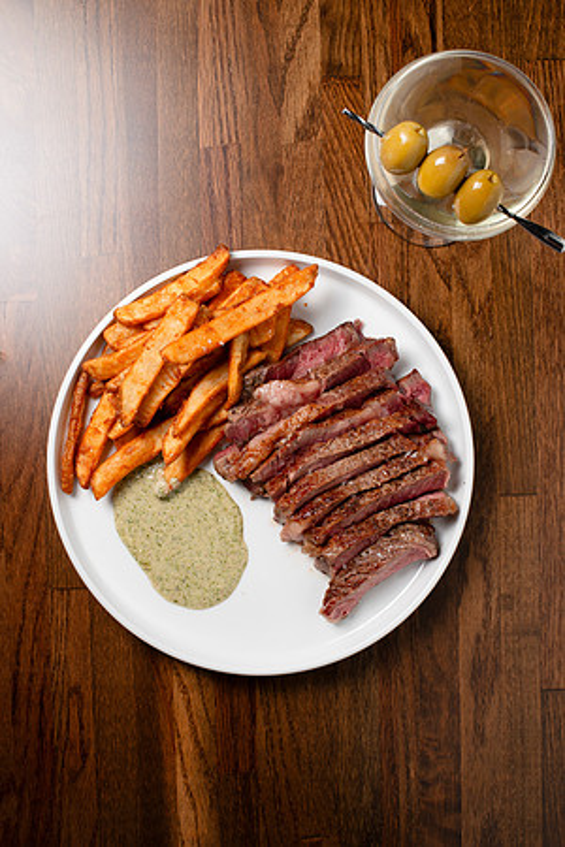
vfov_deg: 39.6
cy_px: 424
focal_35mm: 50
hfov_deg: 27.0
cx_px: 282
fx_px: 1177
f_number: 9
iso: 320
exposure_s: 1/250
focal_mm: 50
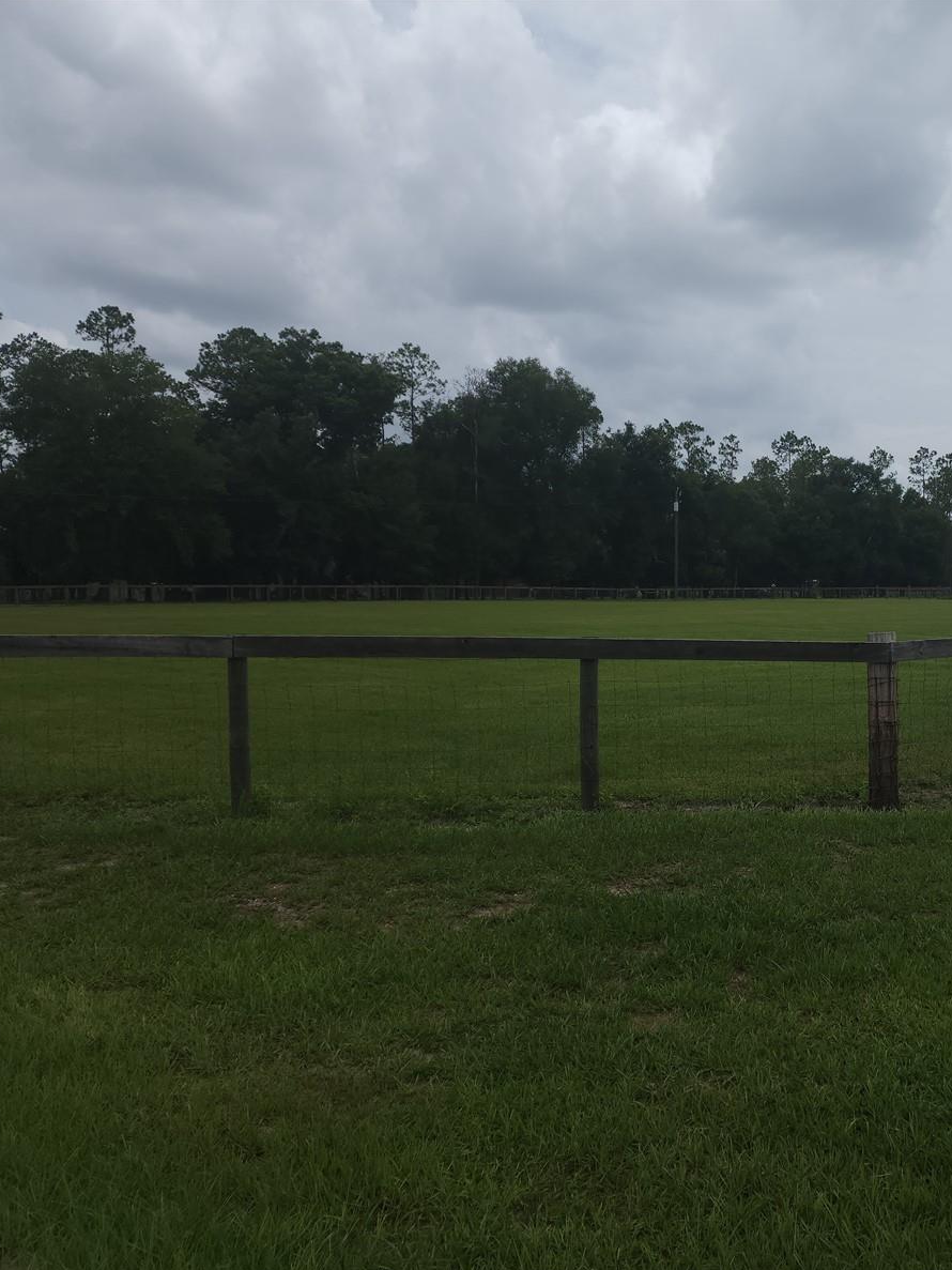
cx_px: 753
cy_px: 640
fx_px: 1137
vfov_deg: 58.4
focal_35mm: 31
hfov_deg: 43.4
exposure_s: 1/1596
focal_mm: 6.4
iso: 12
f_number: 1.8
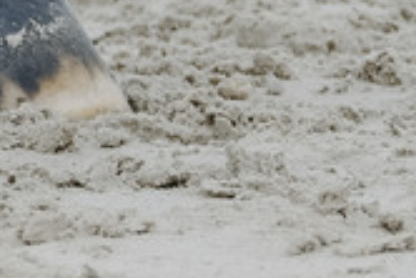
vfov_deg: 1.4
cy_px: -322
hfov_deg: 2.1
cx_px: -481
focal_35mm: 999
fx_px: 11554
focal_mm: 108.2
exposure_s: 1/500
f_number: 5
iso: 1000
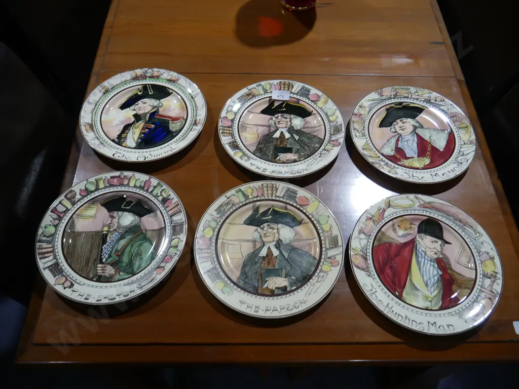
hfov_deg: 63.4
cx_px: 260
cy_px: 194
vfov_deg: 49.7
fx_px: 420
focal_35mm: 28
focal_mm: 14
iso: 200
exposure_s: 1/60
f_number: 3.5
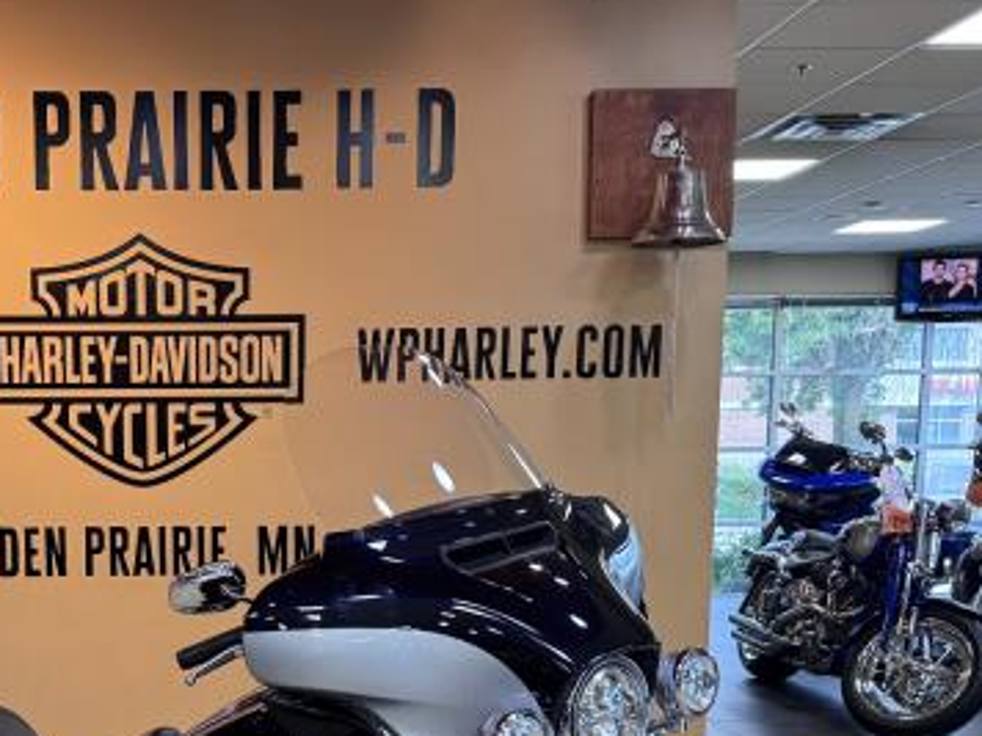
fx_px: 1532
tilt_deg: -9.1
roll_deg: +0.5
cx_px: 190
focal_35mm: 54
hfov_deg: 34.4
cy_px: 675
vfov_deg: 26.1
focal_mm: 6.76
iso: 200
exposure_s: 1/120
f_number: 1.78
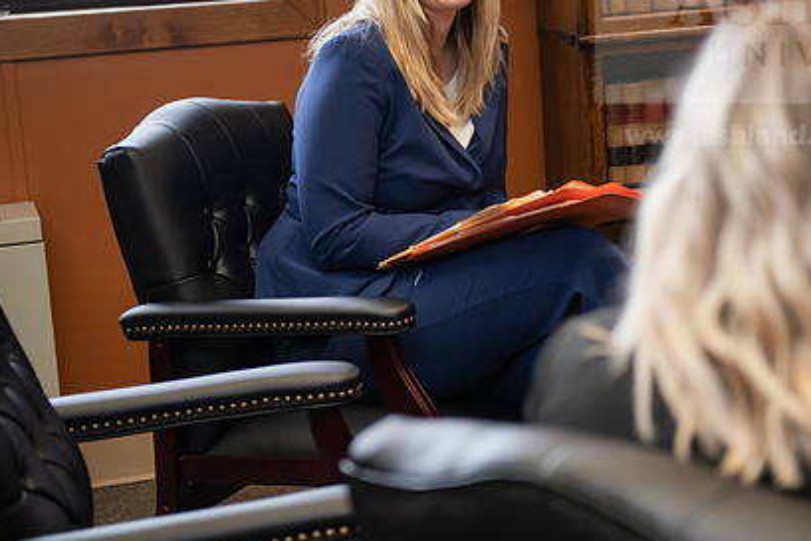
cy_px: 177
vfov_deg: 15.5
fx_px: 1983
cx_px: 535
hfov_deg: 23.0
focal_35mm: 88
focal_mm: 62
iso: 1000
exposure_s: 1/125
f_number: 3.2
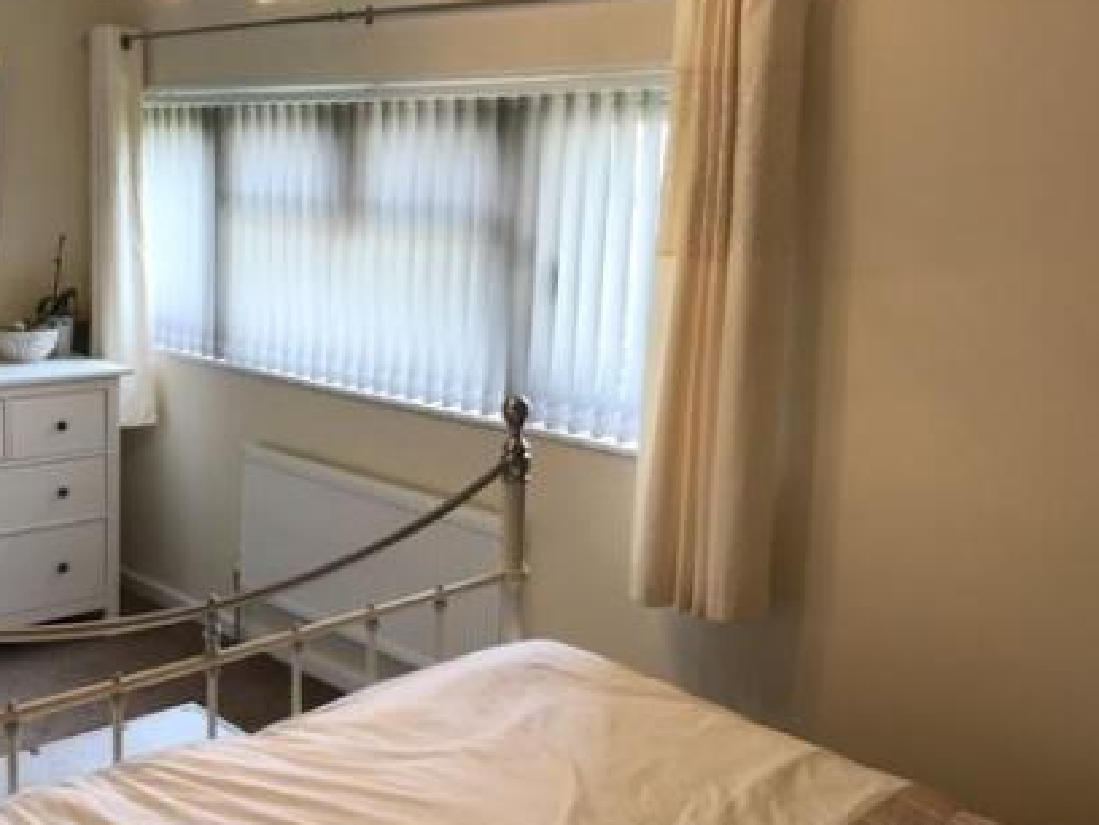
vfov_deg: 36.0
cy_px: 419
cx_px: 427
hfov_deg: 46.5
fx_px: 1270
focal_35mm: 40
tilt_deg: -10.3
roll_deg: -2.2
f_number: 1.8
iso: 20
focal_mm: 3.99
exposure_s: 1/53
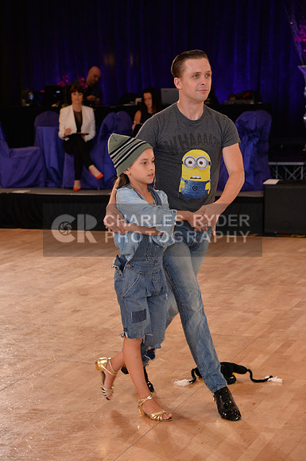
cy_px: 230
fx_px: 1215
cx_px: 153
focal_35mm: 95
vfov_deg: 21.5
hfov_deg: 14.4
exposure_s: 1/250
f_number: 5.6
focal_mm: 95
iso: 1600
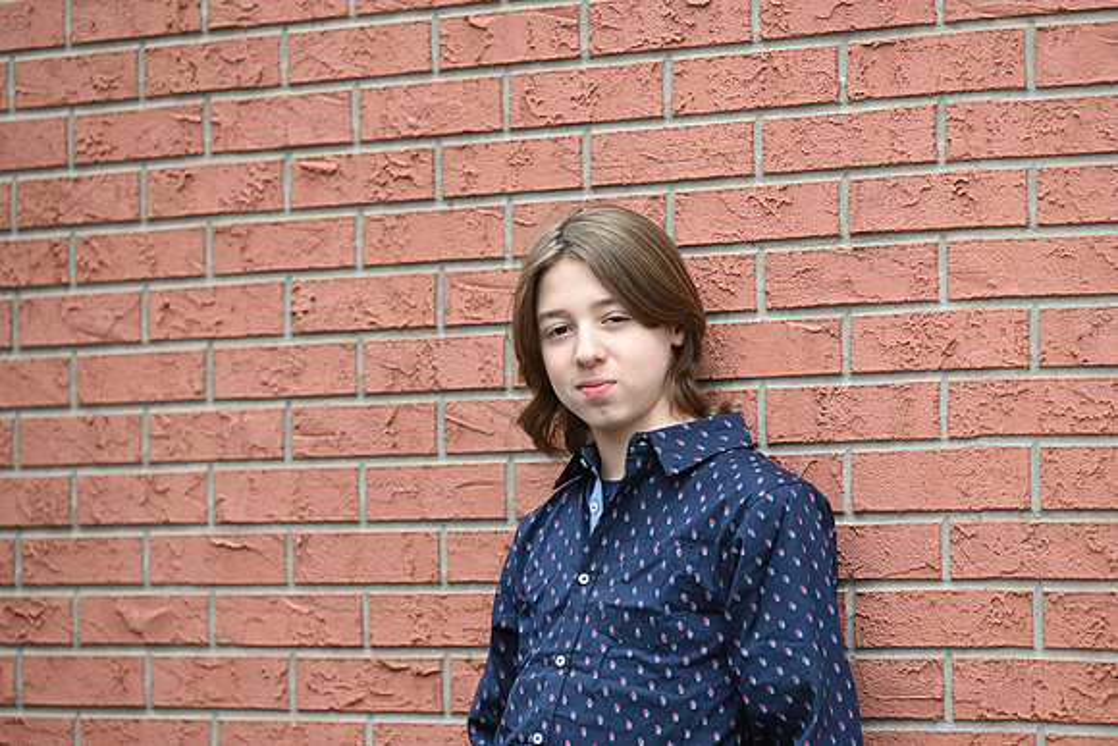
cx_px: 559
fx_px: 4504
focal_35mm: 145
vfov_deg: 9.5
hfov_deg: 14.2
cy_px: 373
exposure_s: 1/100
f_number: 3.5
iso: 640
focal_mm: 145
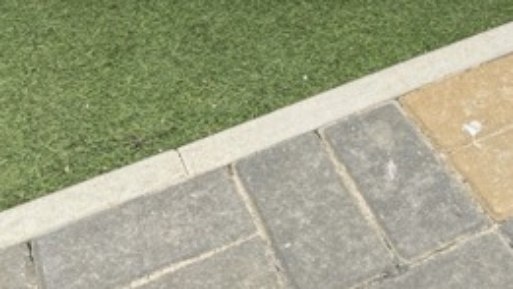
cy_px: -175
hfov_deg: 32.4
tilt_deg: -24.1
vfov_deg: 16.7
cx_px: 362
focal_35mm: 64
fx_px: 871
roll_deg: +6.8
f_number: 1.78
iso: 80
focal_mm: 6.76
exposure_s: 1/1131
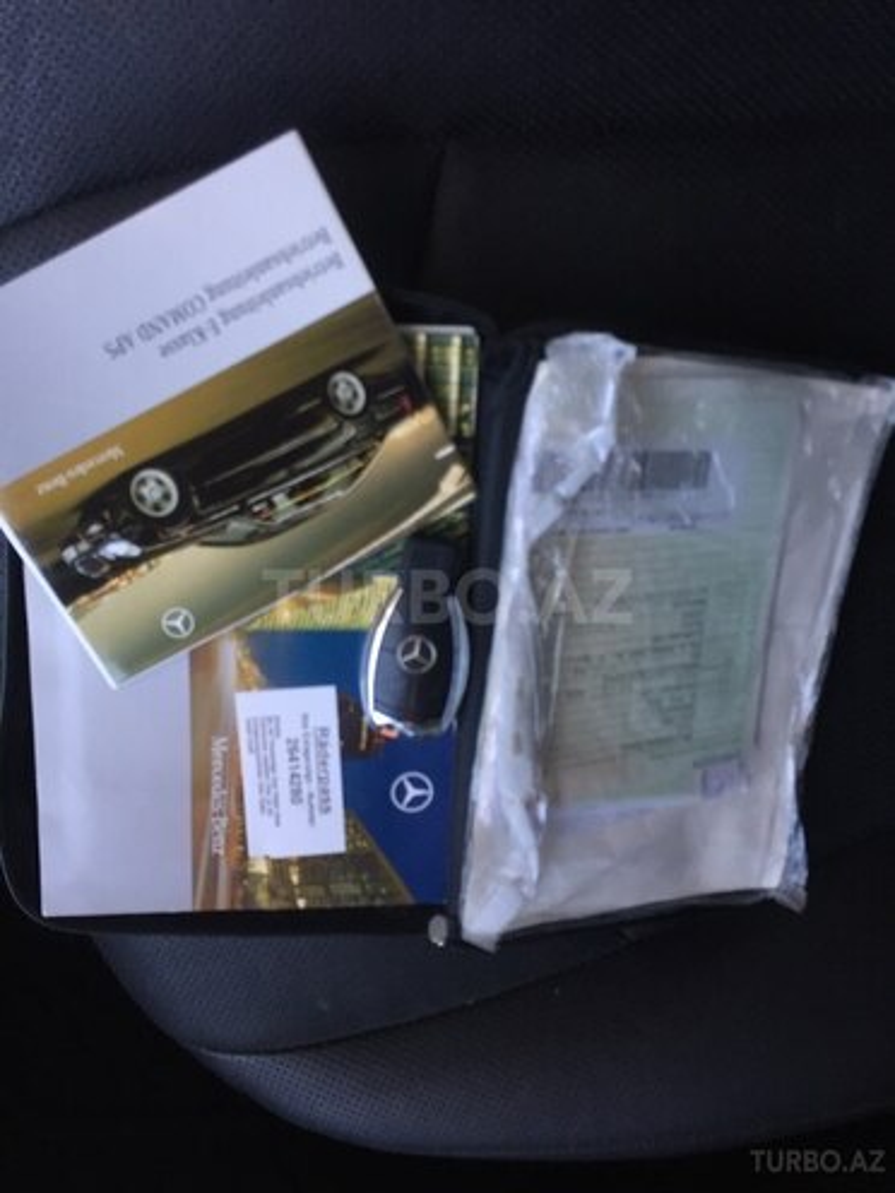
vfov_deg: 61.7
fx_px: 1000
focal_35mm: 29
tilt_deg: -67.4
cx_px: 448
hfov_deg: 48.2
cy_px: 596
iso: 32
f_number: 2.2
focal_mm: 4.15
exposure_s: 1/33
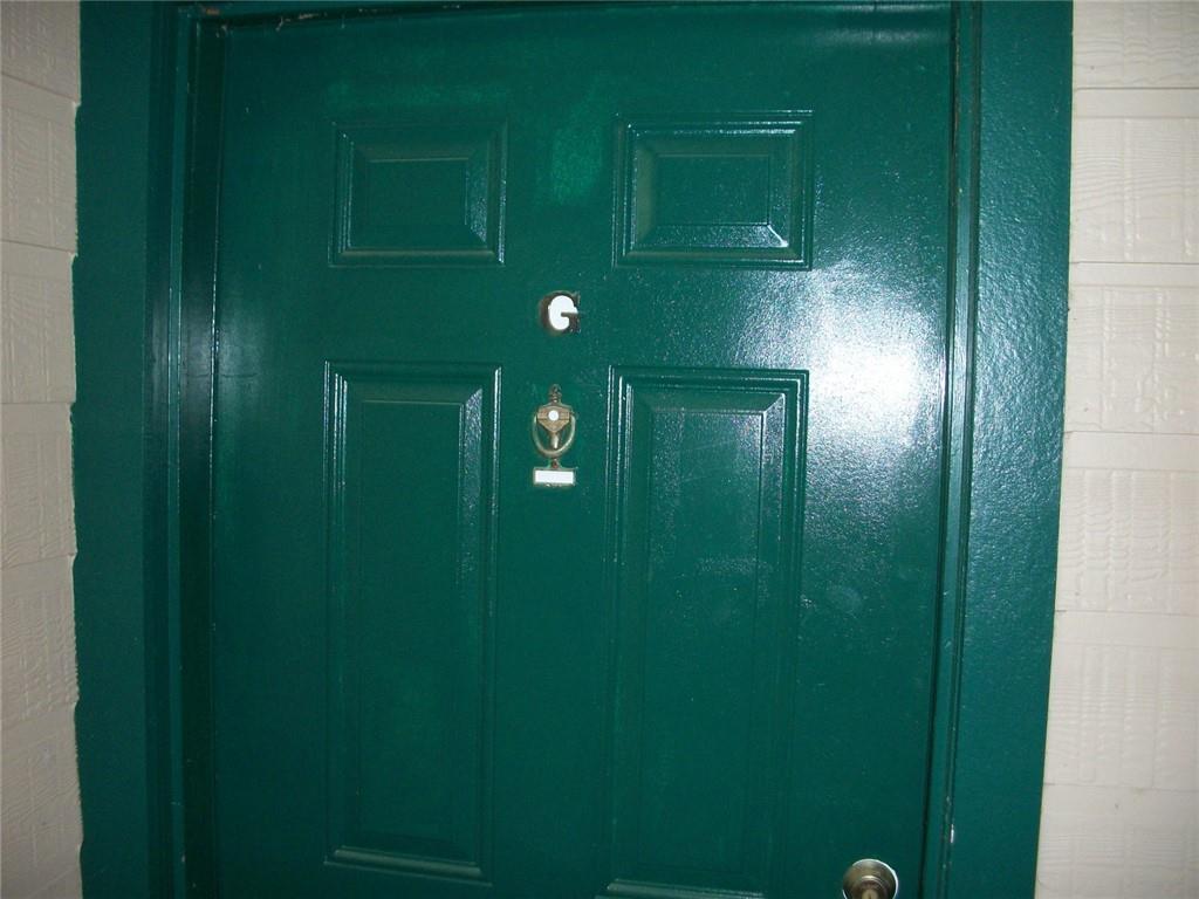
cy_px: 450
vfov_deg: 40.7
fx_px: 1212
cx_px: 600
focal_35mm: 35
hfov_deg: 52.6
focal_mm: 6.3
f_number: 3.1
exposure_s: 1/40
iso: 160
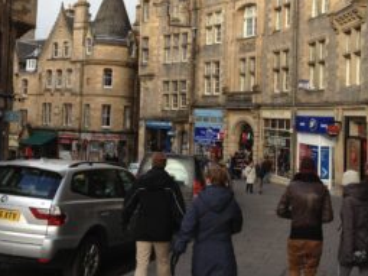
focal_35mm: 55
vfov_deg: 26.4
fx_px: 584
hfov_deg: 34.8
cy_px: 88
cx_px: 228
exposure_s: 1/415
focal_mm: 4.28
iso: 50
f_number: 2.4
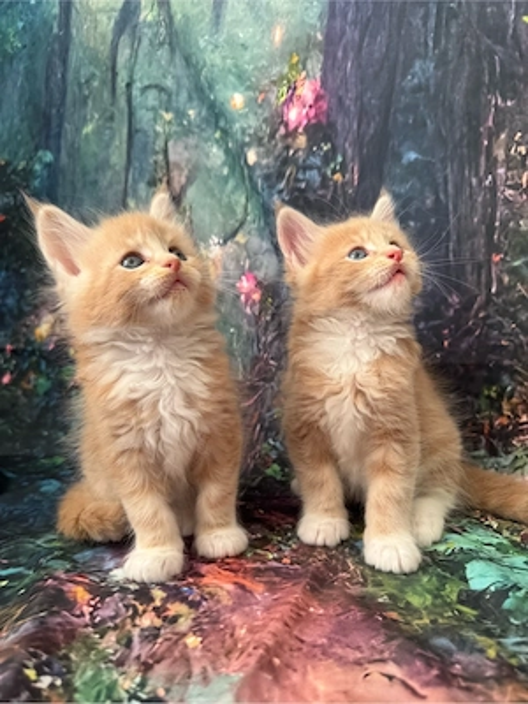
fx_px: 488
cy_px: 352
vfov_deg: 71.6
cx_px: 264
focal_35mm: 24
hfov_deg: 56.8
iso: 80
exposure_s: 1/121
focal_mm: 6.76
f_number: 1.78
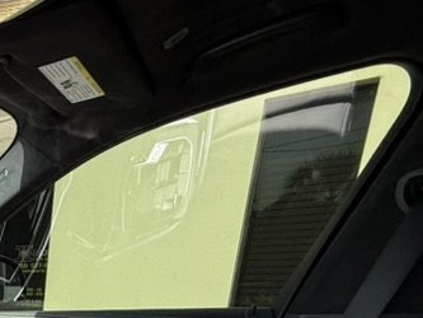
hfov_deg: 31.4
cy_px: 416
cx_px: -152
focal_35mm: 43
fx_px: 526
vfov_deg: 27.8
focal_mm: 2.22
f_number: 2.2
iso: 64
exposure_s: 1/131
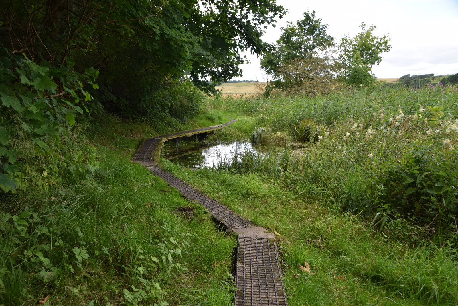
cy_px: 153
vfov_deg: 47.9
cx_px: 229
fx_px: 344
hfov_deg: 67.4
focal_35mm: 27
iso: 280
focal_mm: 18
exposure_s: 1/250
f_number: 8
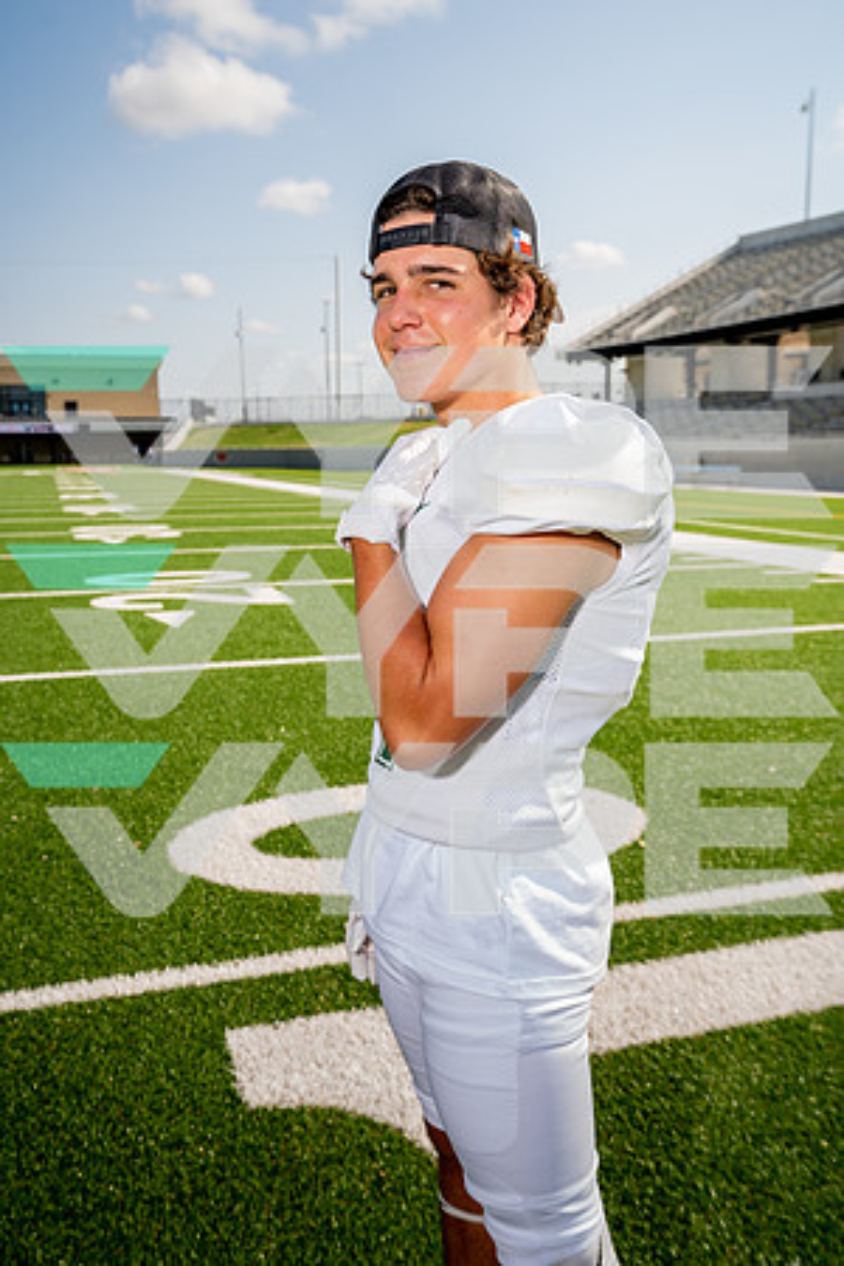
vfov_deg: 58.7
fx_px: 1125
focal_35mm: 32
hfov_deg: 41.1
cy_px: 633
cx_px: 422
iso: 100
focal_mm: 32
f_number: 5.6
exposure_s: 1/250
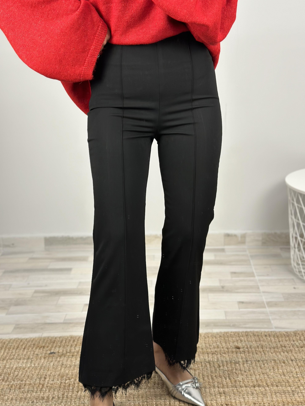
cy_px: 196
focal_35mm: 50
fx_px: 587
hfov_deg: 29.1
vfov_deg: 38.2
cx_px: 156
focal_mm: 6.86
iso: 100
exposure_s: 1/50
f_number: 1.78
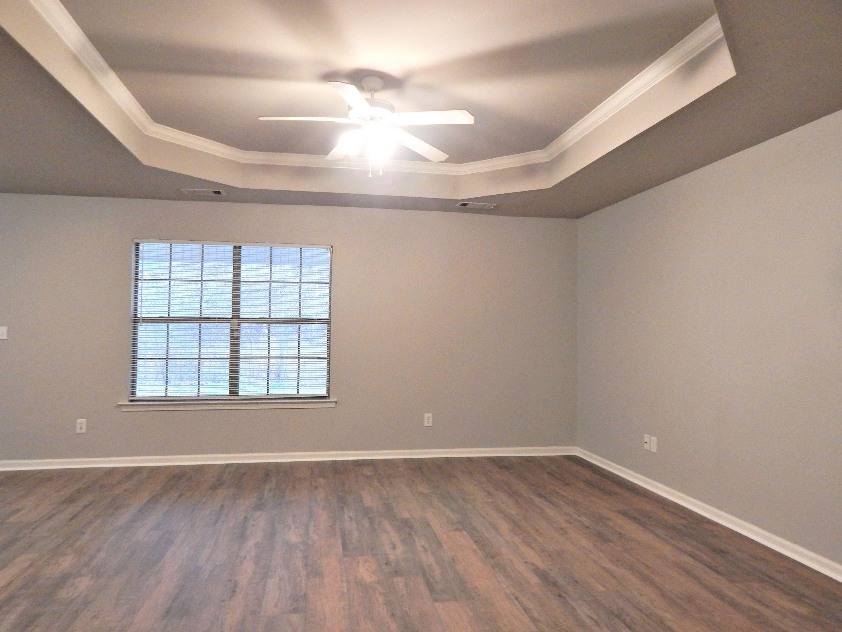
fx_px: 559
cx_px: 420
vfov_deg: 58.9
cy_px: 308
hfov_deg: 73.9
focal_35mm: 23
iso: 320
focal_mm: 4
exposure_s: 1/30
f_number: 3
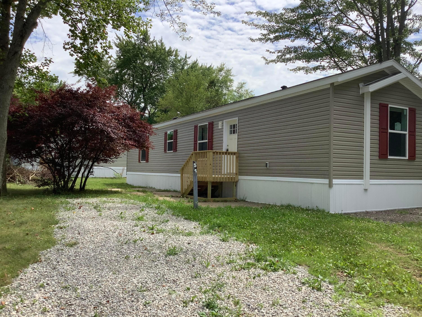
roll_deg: +0.7
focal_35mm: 31
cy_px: 158
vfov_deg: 45.4
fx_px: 378
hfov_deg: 58.4
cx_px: 211
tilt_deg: +3.6
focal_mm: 3.3
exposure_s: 1/1006
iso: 25
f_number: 2.4
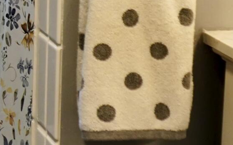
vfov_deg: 8.4
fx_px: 978
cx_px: -200
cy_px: -33
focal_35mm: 154
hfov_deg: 12.3
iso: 1600
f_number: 4
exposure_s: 1/160
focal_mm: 28
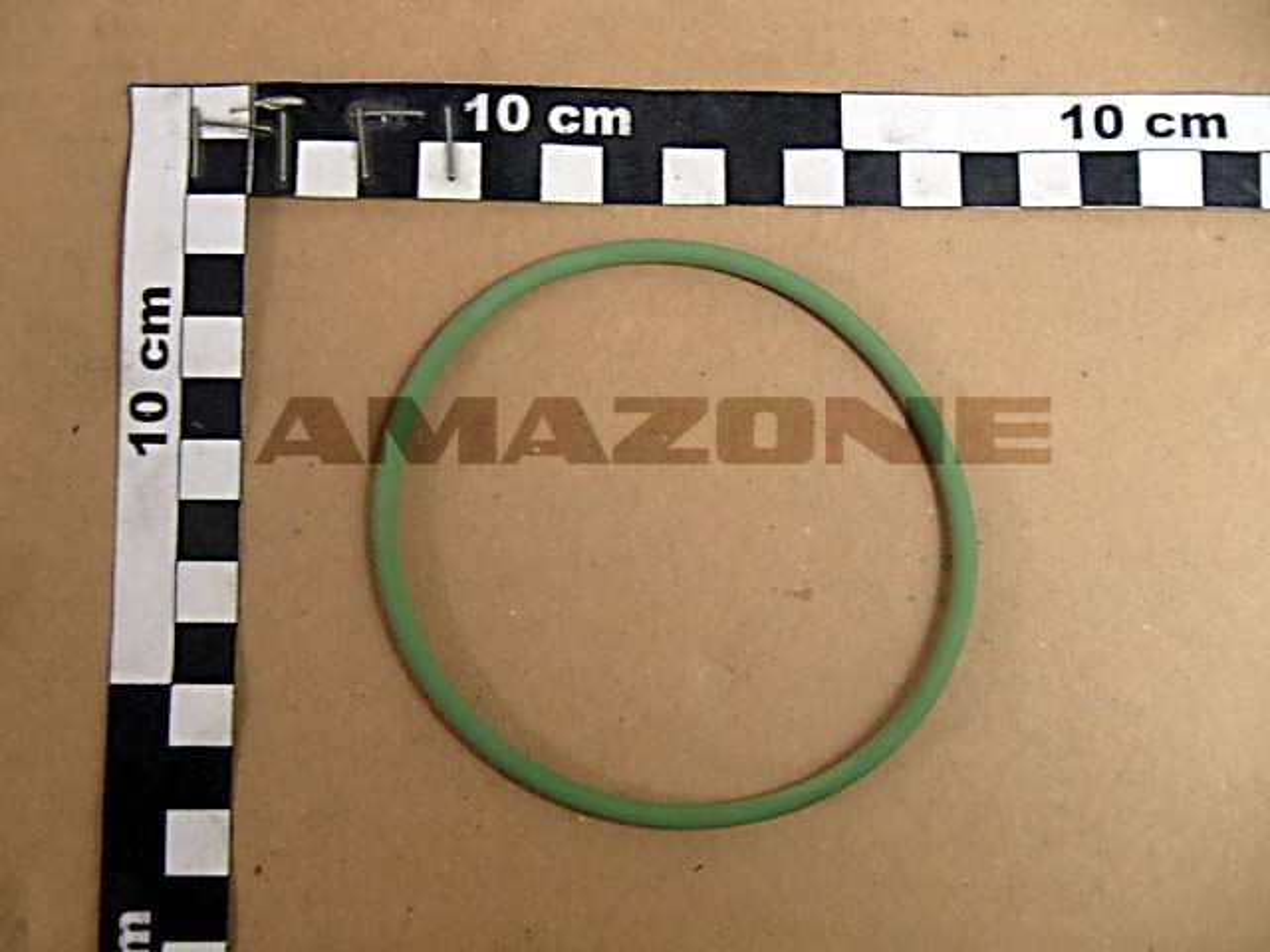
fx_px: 1688
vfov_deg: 31.5
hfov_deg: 41.2
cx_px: 635
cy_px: 476
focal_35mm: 46
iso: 250
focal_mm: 8.25
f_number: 4.9
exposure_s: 1/50
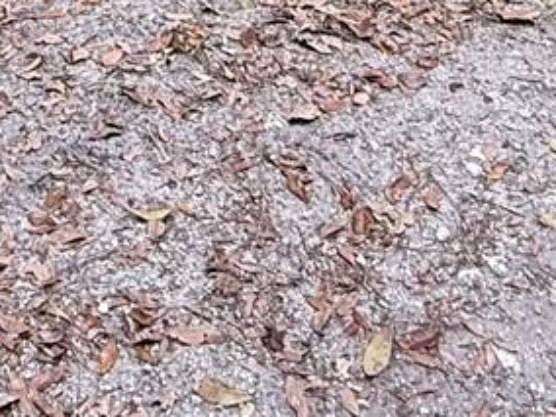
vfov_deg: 12.6
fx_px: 1269
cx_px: -27
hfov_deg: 23.5
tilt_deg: +0.0
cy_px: -689
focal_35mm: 79
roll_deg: +1.2
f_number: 2.2
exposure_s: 1/229
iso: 64
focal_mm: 2.22
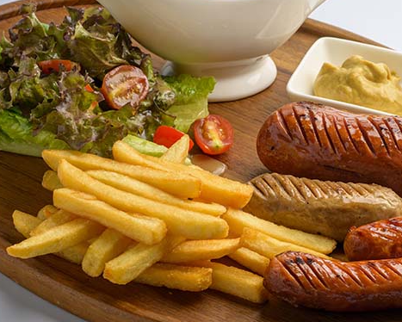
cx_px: 208
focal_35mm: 164
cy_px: 157
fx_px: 1952
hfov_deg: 11.8
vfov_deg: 9.4
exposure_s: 1/200
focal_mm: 85
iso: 80
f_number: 8.5
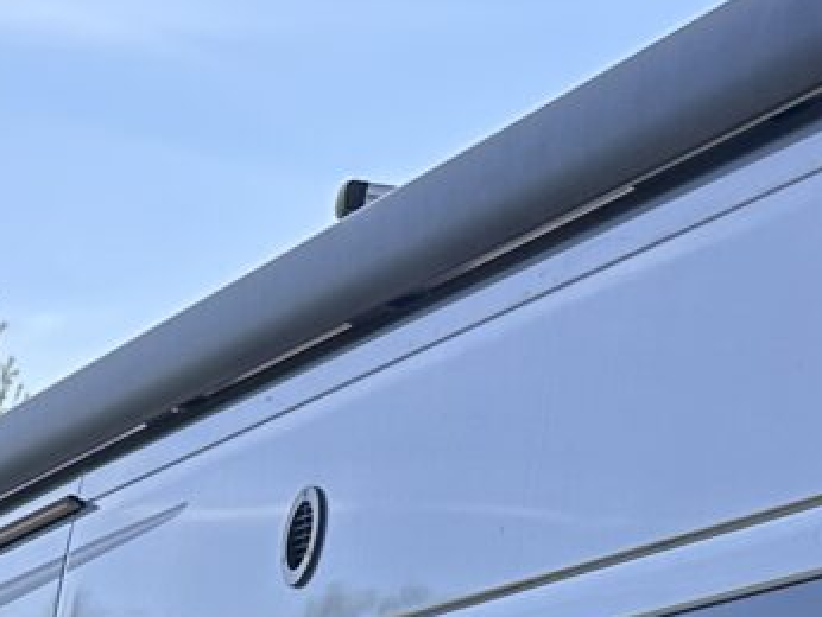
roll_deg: -1.0
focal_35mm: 142
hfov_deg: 12.8
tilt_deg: -4.0
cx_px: 1397
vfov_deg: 9.9
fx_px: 3374
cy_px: 1134
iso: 80
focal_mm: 6.86
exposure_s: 1/2809
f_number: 1.78
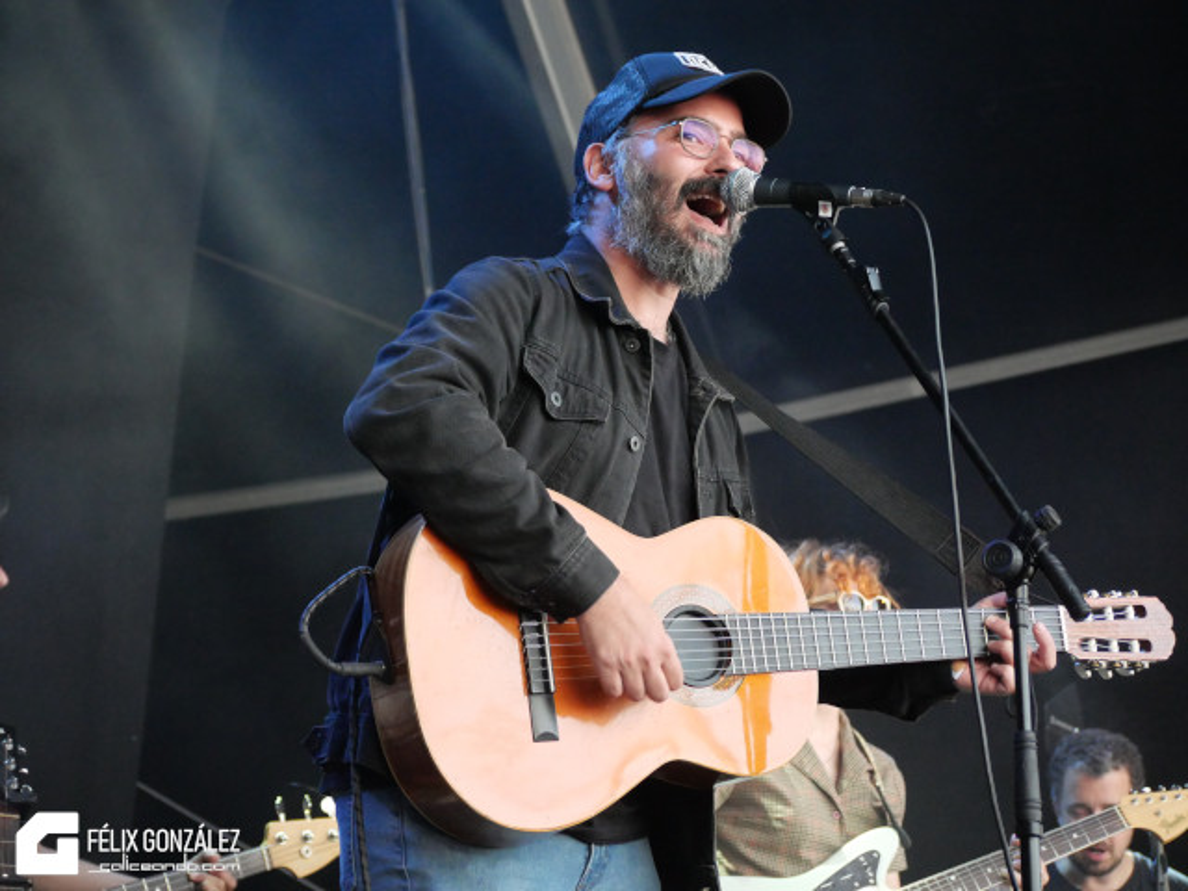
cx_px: 594
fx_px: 3089
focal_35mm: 90
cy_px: 446
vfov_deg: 16.4
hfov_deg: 21.8
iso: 3200
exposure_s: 1/500
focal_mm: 45
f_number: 4
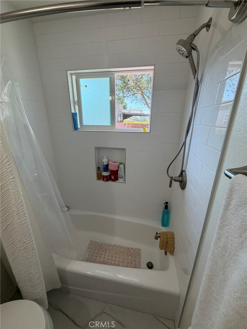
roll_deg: +1.0
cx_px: 124
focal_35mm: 14
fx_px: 133
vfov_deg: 102.1
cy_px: 164
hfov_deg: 85.7
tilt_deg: -20.3
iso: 100
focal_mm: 2.22
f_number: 2.2
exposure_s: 1/120
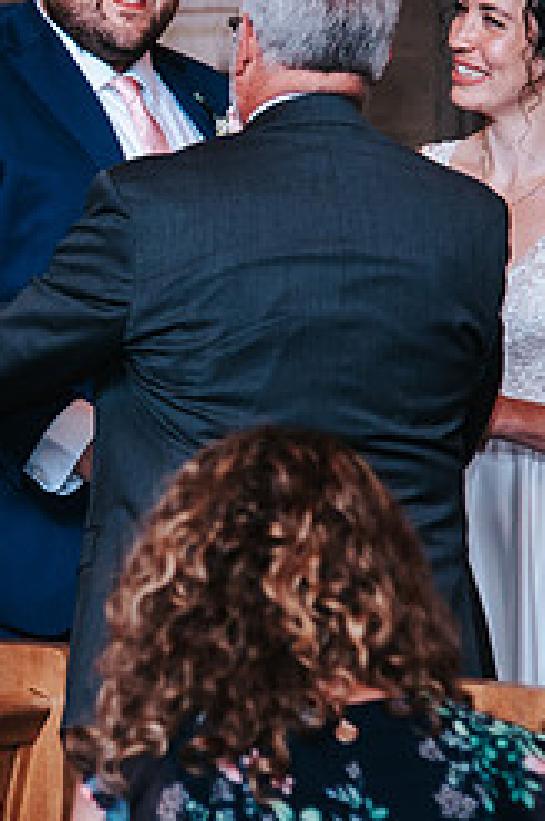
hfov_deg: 5.4
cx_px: -43
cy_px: 40
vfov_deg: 8.1
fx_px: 5784
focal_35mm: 254
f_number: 4
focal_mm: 86
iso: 1000
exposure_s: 1/200
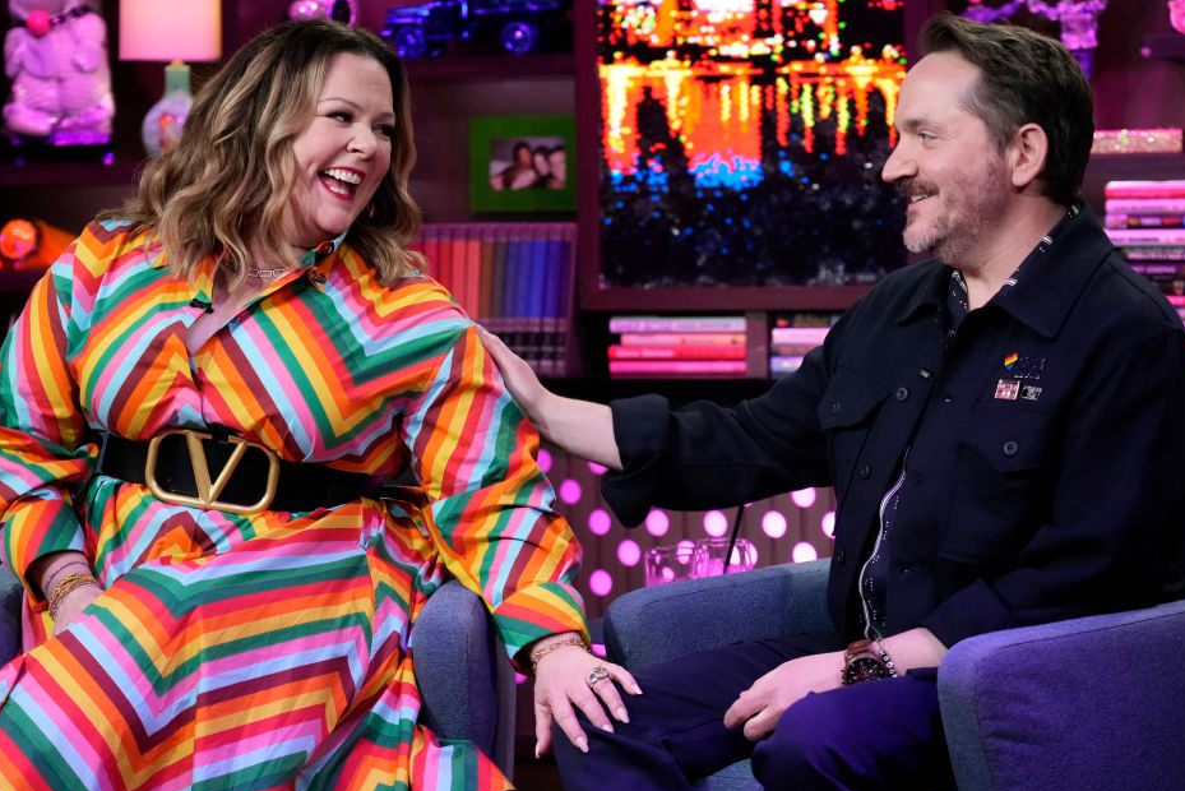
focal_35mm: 97
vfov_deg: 14.1
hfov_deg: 21.0
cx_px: 591
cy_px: 405
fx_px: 3194
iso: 4000
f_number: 4
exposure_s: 1/125
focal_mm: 88
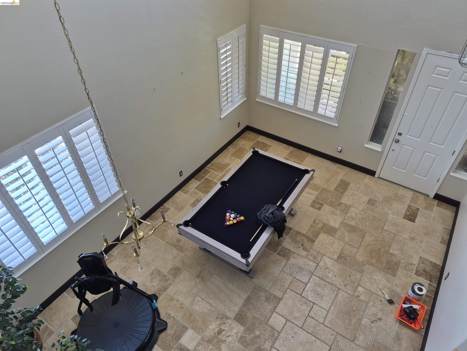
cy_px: 176
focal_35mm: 23
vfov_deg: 58.9
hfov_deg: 73.9
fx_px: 310
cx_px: 234
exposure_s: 1/180
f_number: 1.8
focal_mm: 5.4
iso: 100
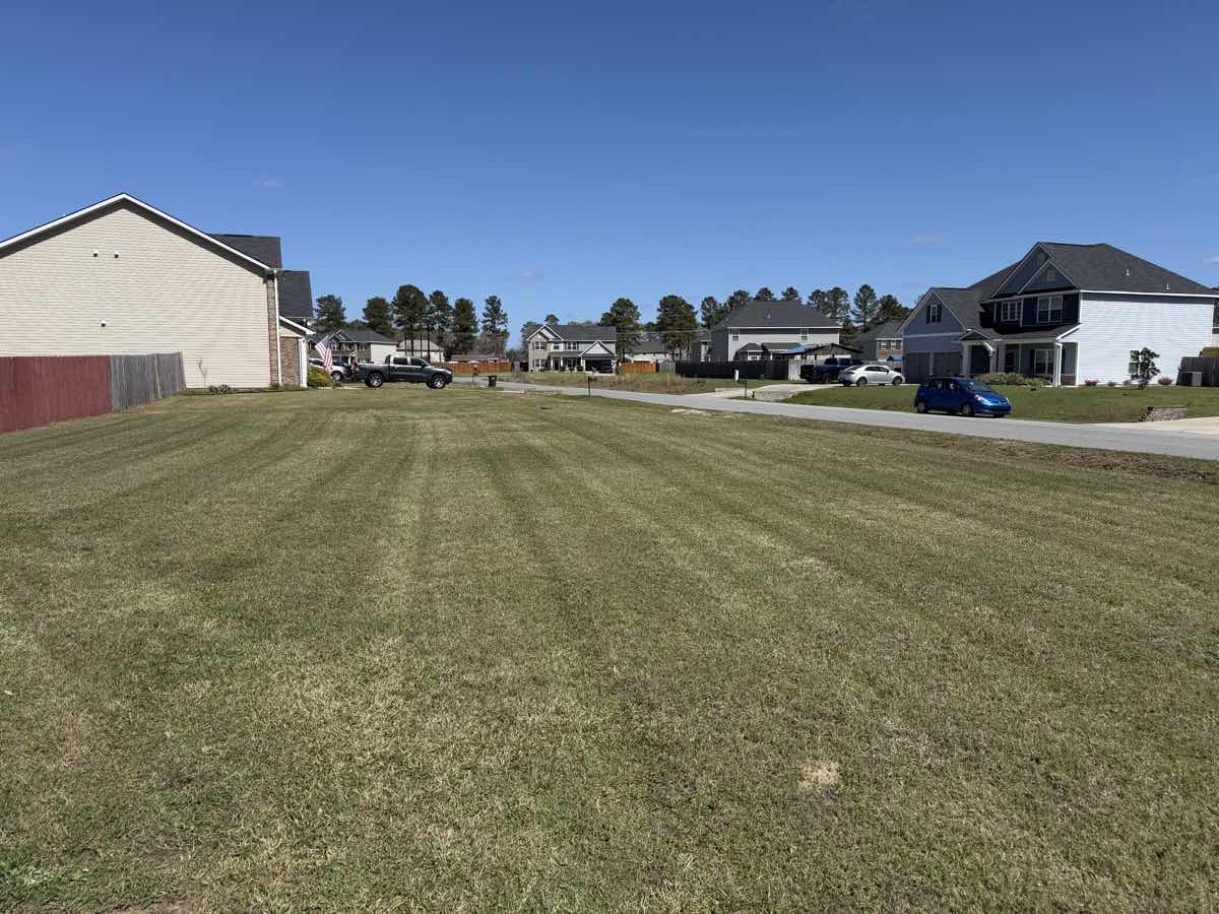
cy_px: 457
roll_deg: +0.6
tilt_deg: -5.4
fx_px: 845
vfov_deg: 56.8
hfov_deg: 71.6
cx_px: 610
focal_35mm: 24
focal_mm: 6.76
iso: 80
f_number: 1.78
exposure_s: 1/6173
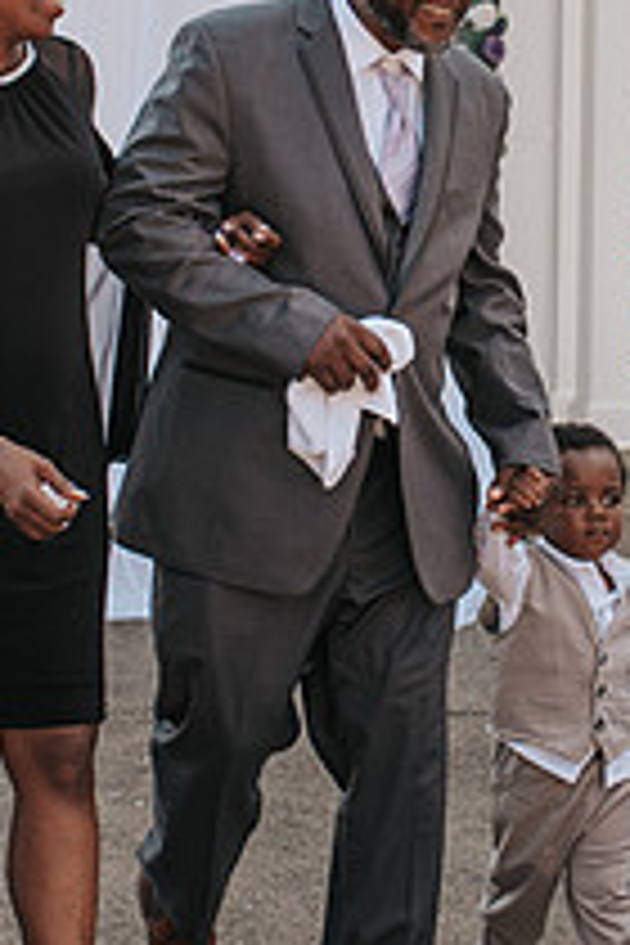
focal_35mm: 139
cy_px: 293
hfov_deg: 9.9
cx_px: 476
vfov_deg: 14.7
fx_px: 3648
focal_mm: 35
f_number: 2.8
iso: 110
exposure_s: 1/1250
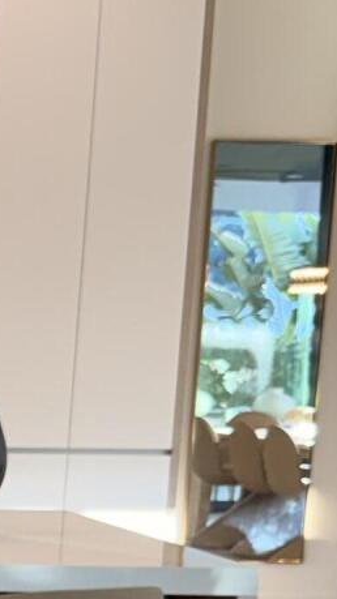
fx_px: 1812
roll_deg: -2.0
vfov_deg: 18.2
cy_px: 632
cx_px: -513
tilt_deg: -8.3
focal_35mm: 114
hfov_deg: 9.3
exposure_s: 1/120
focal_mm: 6.76
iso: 80
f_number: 1.78
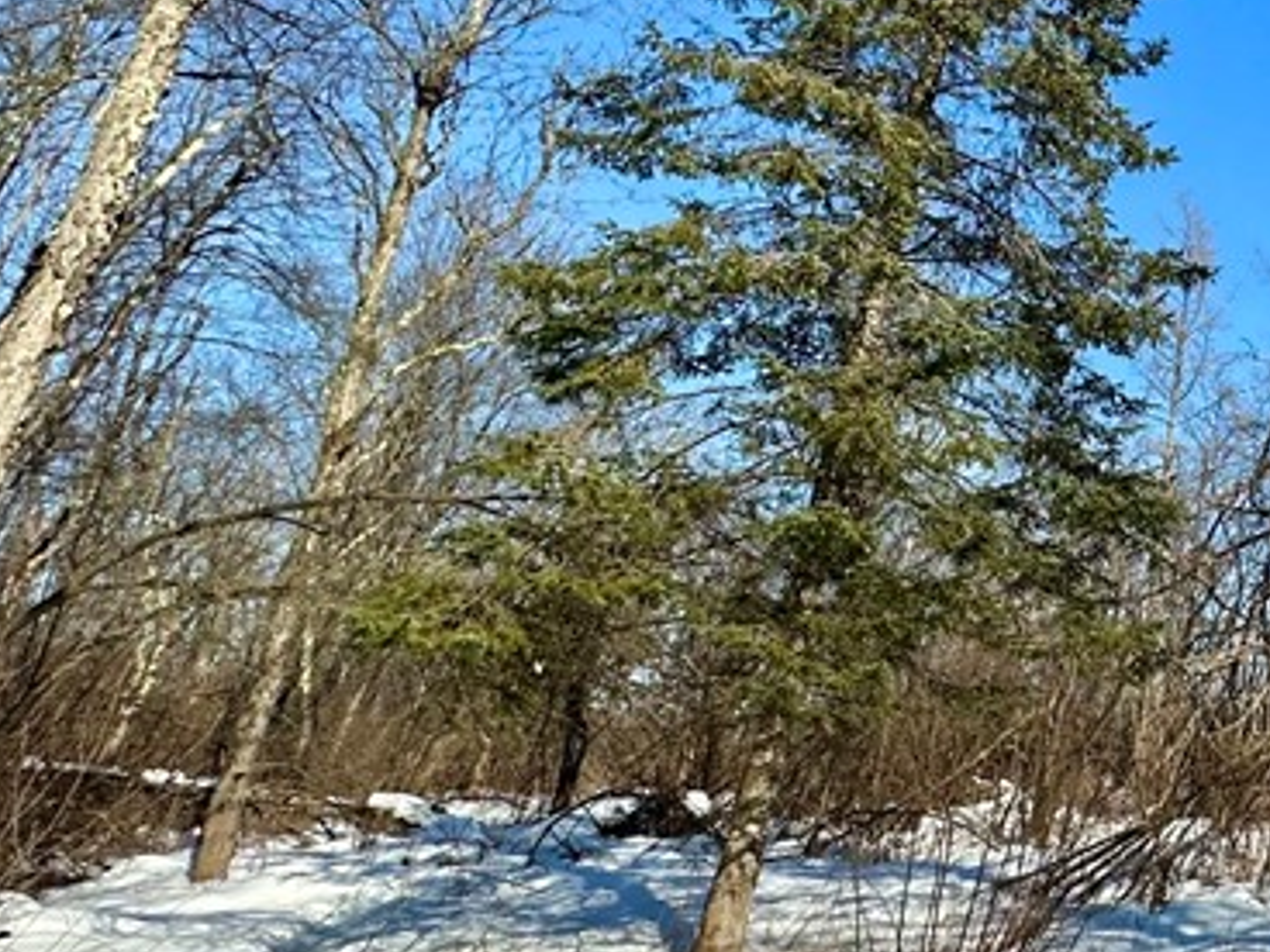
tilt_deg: +19.0
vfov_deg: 36.2
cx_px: 1657
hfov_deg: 34.1
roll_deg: -0.3
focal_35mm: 39
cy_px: 276
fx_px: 1431
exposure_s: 1/1618
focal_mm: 2.22
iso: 40
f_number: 2.2
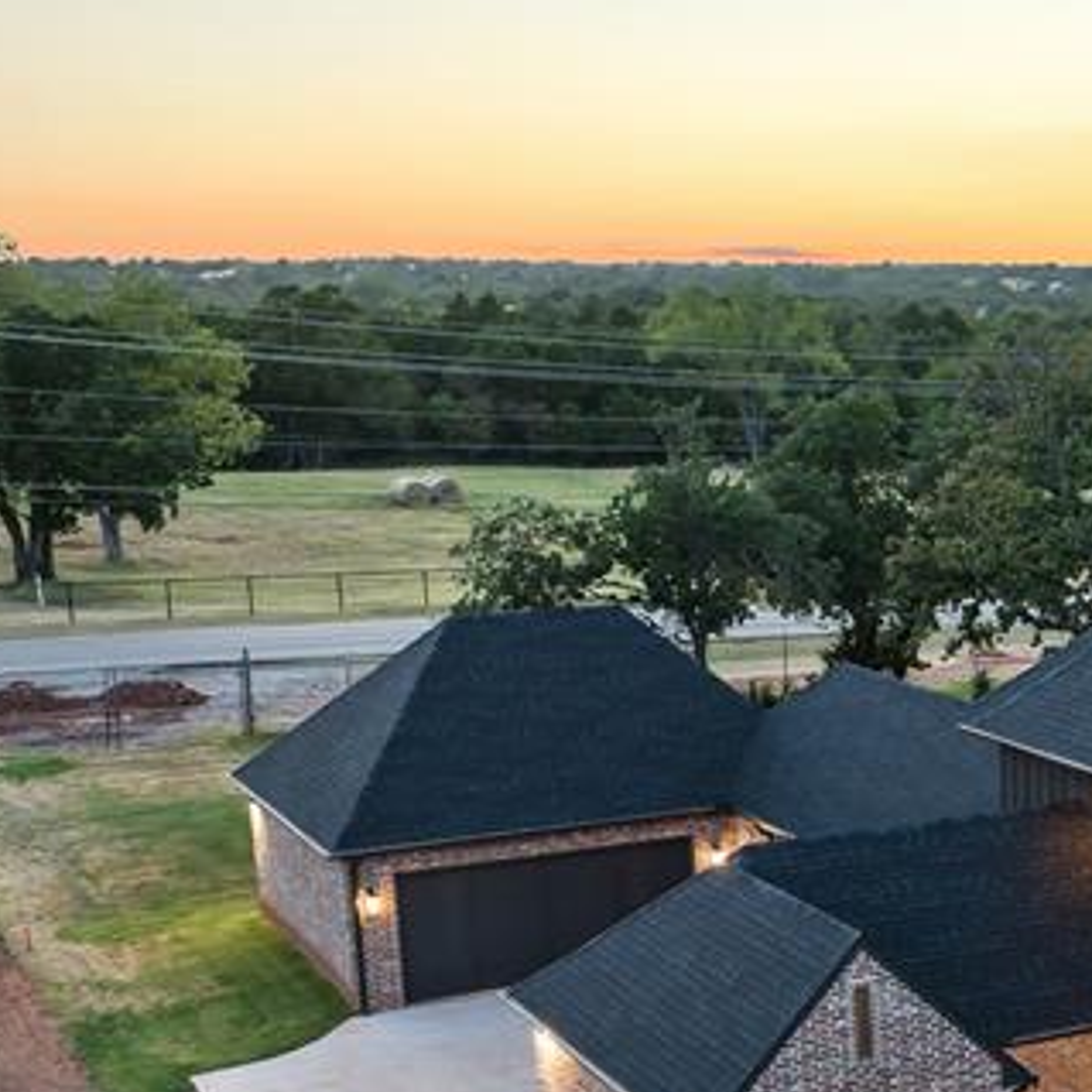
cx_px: 1400
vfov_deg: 25.1
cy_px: 815
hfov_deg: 22.7
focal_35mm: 68
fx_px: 2427
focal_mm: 12.29
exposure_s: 1/25
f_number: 2.8
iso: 410
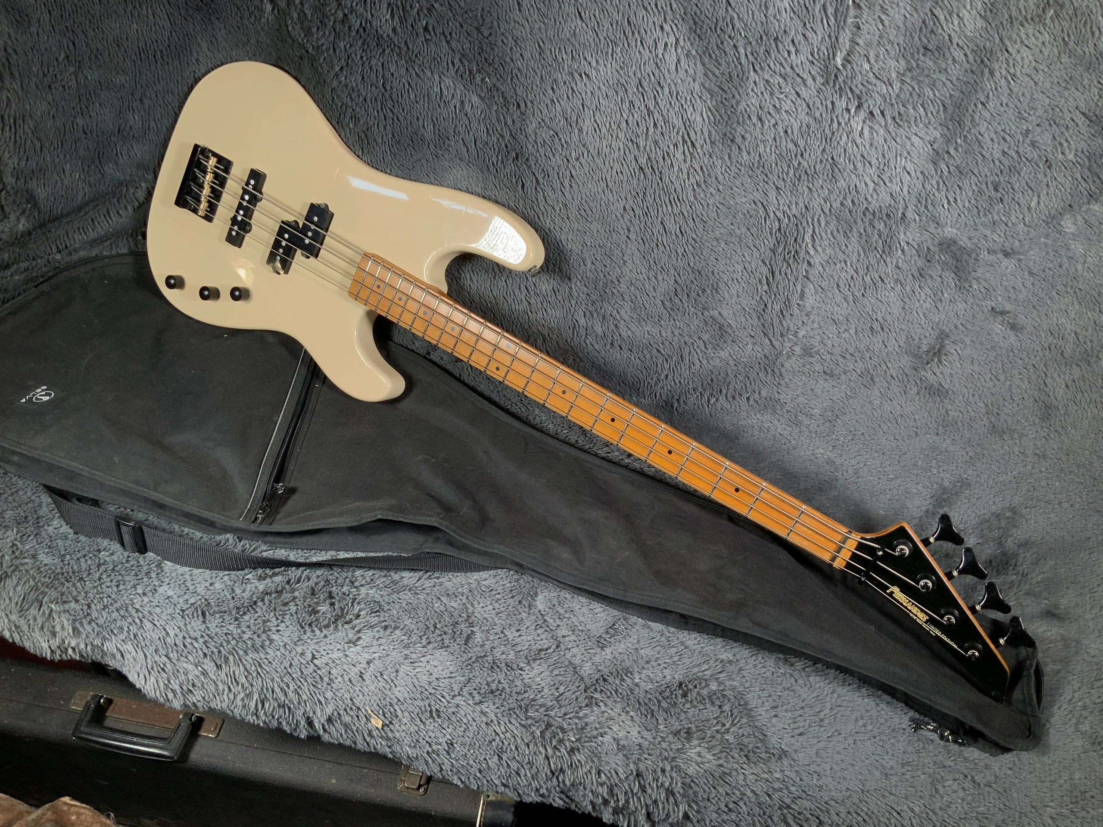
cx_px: 552
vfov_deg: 48.2
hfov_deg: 61.7
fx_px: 924
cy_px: 414
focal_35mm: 29
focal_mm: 3
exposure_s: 1/104
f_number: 1.8
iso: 20
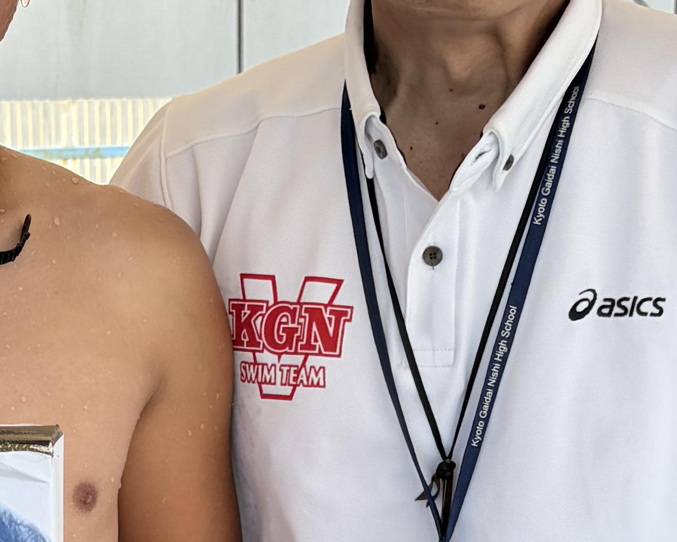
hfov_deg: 17.2
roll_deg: +0.4
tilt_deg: -19.5
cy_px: 853
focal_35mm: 111
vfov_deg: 13.0
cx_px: 180
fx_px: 2224
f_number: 1.6
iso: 50
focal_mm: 5.96
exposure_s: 1/1081
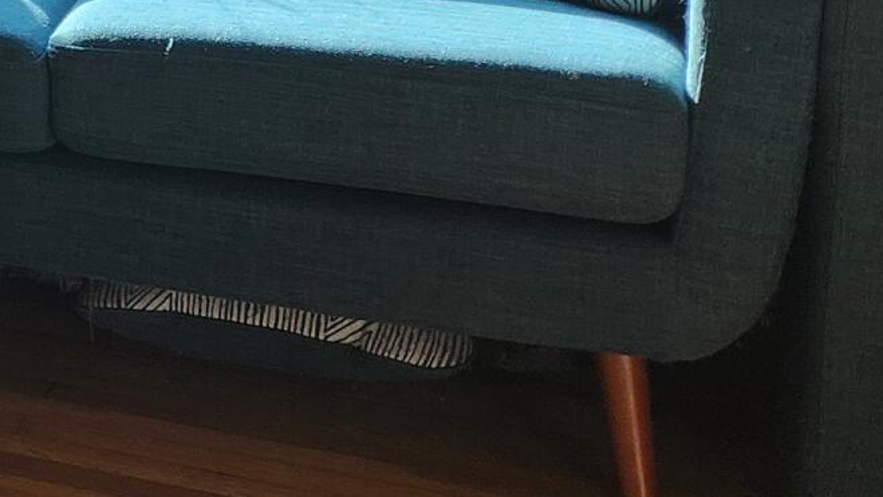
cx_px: -927
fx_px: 2787
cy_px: -427
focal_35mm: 119
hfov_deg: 14.6
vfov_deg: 9.6
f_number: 1.8
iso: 50
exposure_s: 1/191
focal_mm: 5
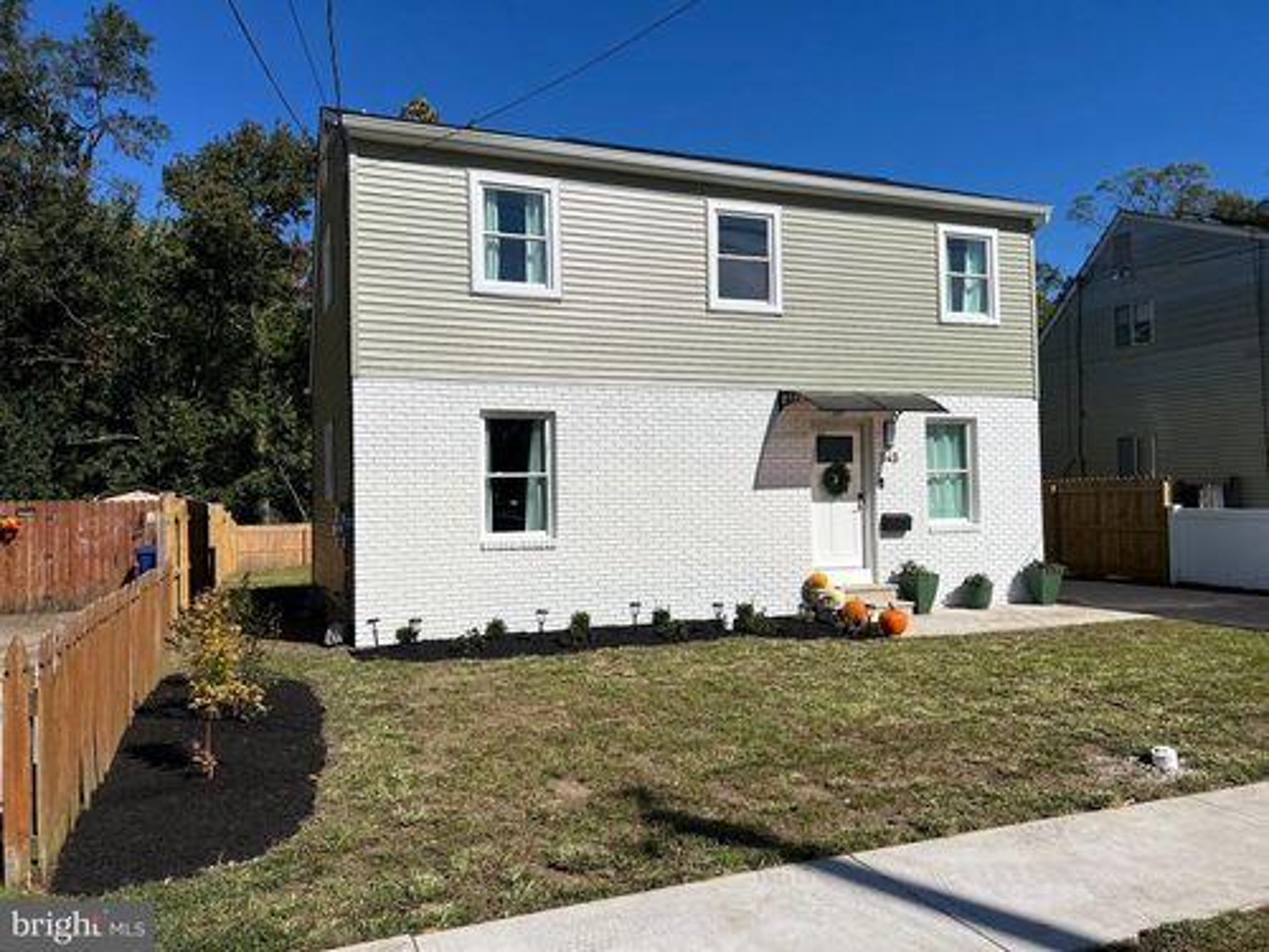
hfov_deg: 67.3
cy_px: 476
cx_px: 634
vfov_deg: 53.1
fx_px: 953
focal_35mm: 26
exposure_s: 1/9434
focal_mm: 5.7
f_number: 1.5
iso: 50
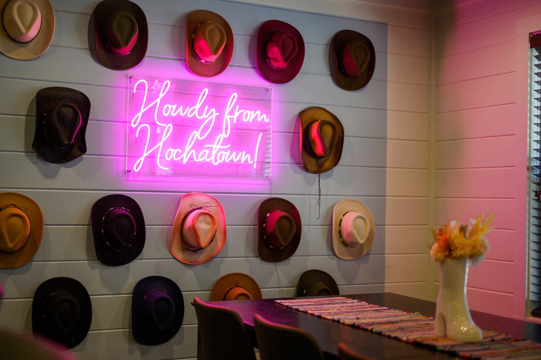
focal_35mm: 50
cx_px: 270
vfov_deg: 26.9
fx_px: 751
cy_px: 180
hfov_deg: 39.6
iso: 400
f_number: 1.8
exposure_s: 1/500
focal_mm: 50
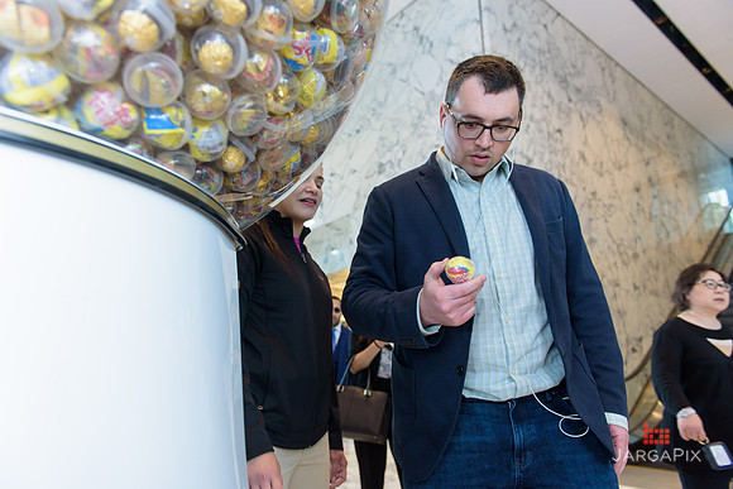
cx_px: 366
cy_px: 244
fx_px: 489
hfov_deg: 73.7
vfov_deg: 53.2
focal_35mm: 24
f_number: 3.2
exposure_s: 1/125
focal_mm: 24
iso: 800
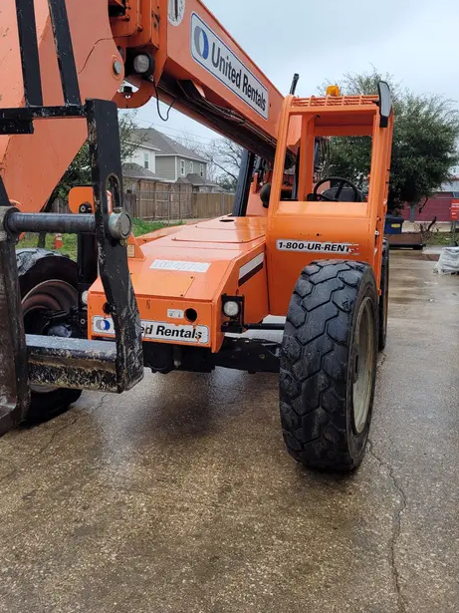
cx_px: 238
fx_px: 548
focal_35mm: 31
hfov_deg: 45.4
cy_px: 280
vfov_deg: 58.3
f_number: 1.8
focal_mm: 5.4
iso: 40
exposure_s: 1/568
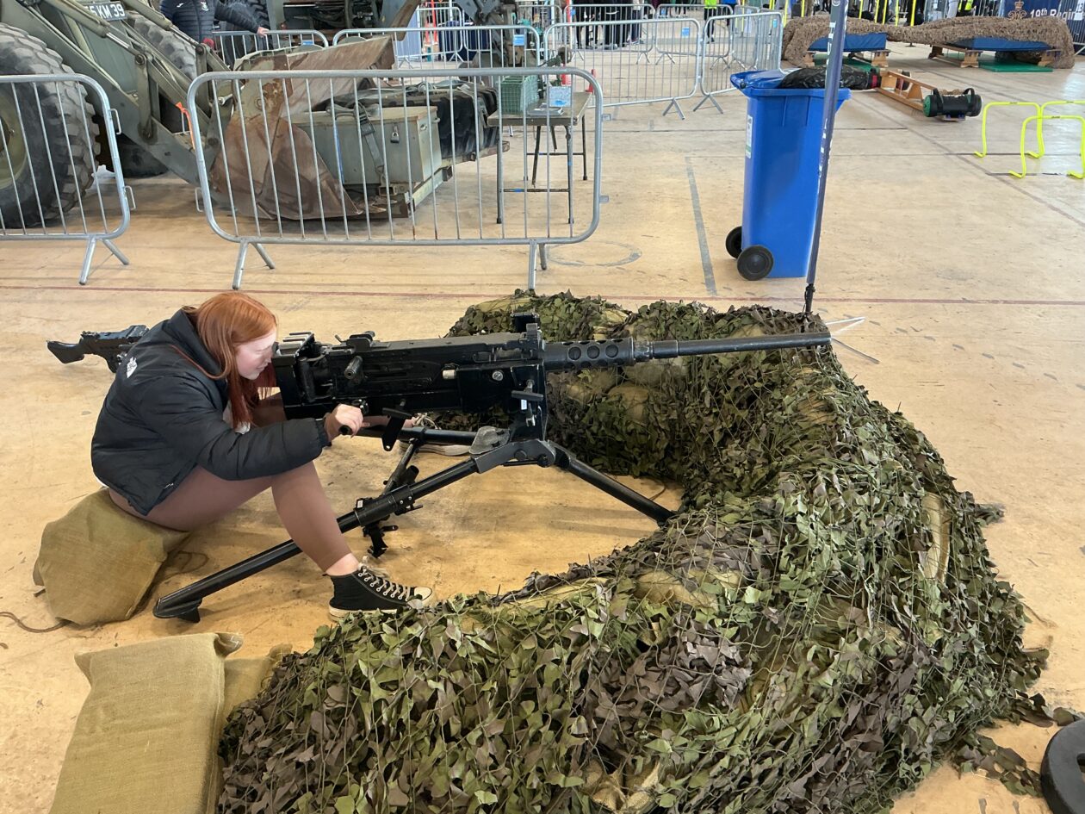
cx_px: 542
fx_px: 909
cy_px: 407
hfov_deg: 61.7
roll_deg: +1.0
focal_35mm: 29
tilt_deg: -24.3
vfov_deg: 48.2
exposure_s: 1/60
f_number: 1.8
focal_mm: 3
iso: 80
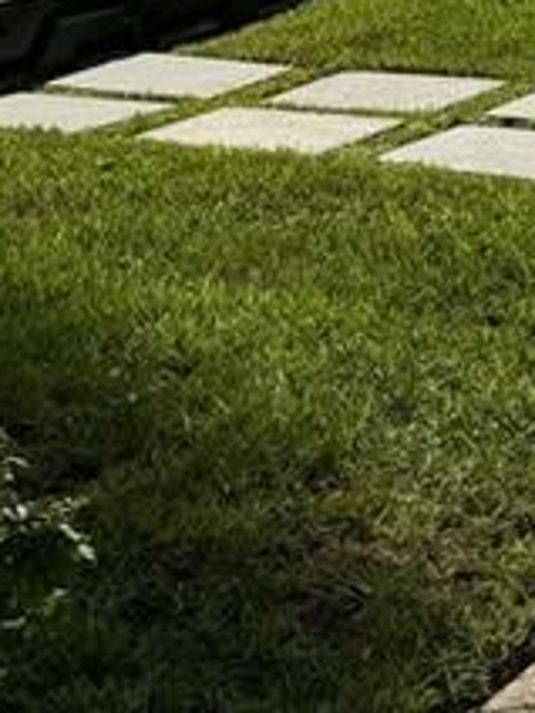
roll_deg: +0.3
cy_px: -94
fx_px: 2803
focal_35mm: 136
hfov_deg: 10.8
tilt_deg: -7.8
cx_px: 535
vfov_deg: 14.1
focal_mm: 6.76
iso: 80
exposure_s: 1/9009
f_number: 1.78
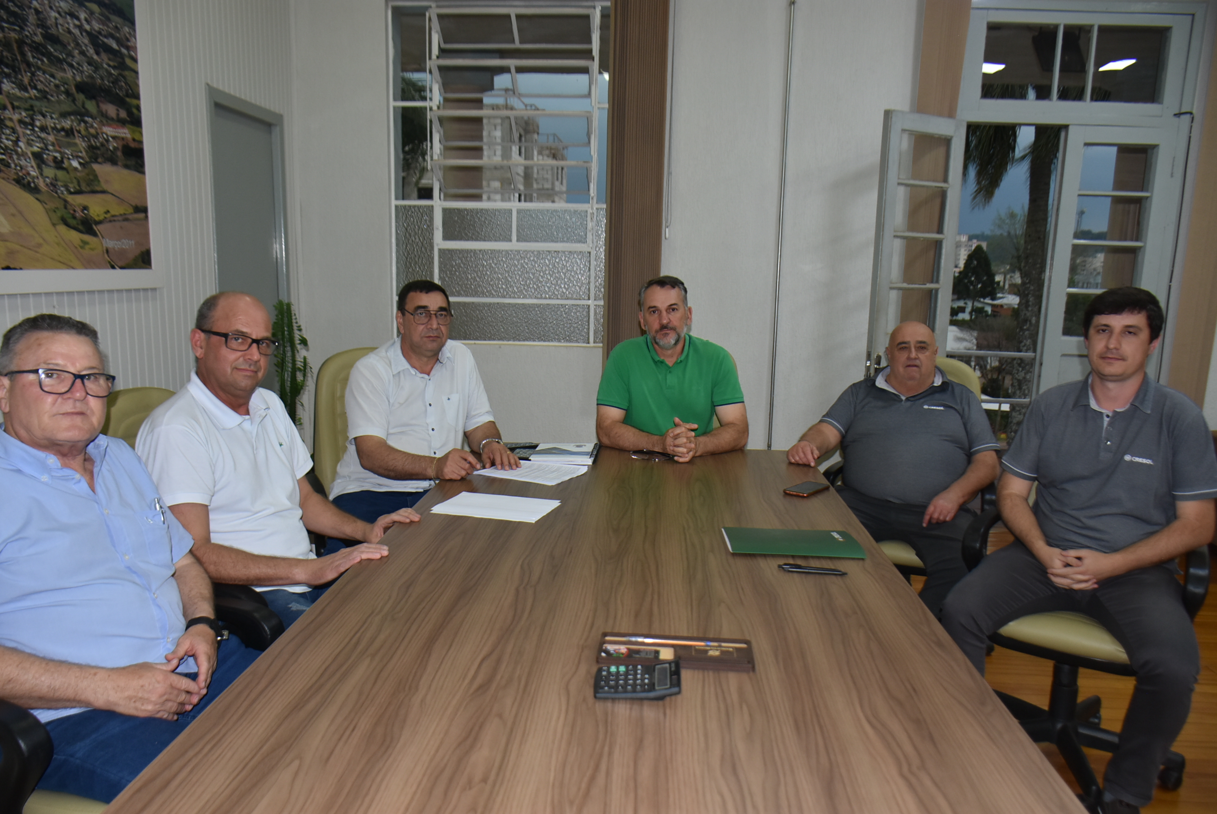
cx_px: 608
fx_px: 913
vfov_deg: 48.0
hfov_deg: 67.3
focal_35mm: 27
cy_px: 407
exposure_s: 1/60
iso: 500
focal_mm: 18
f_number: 3.5
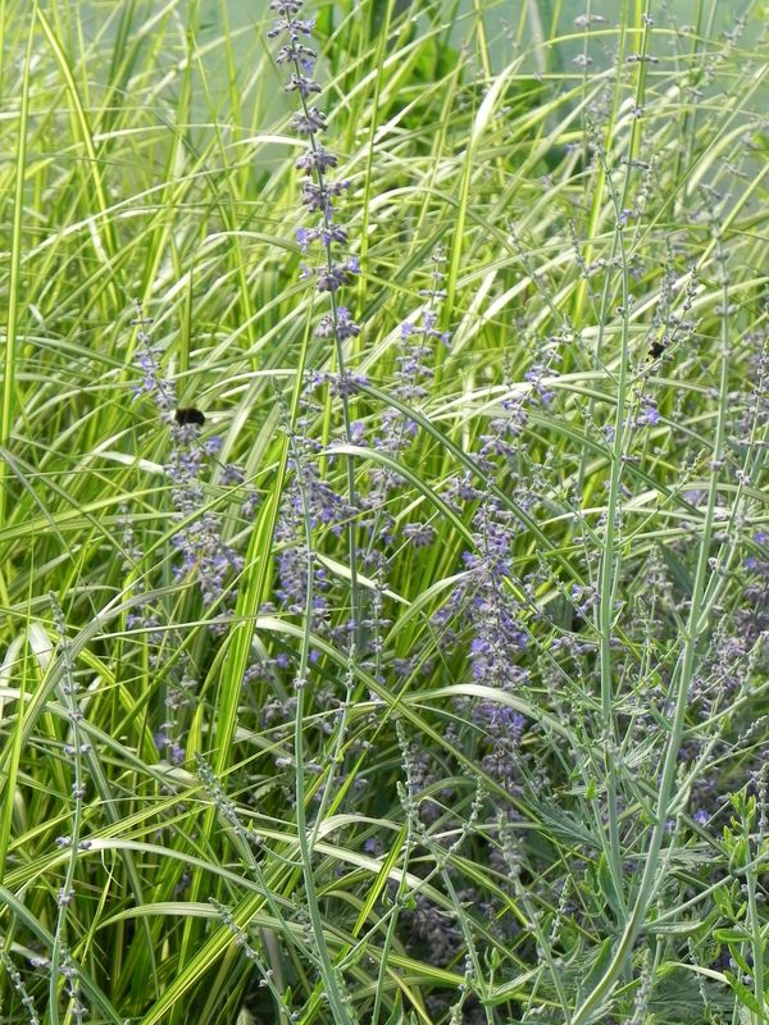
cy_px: 512
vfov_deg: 13.7
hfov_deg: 10.3
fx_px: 4265
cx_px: 384
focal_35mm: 144
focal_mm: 25.7
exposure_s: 1/400
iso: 160
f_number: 5
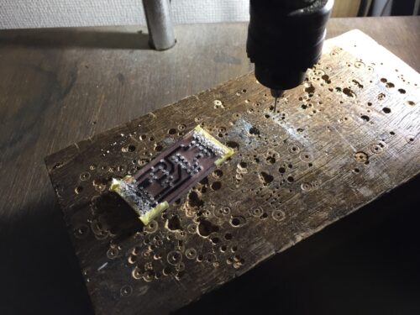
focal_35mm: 29
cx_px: 210
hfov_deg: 61.7
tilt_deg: -53.6
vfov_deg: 48.2
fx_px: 352
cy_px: 158
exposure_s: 1/30
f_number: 2.2
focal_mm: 4.15
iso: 64
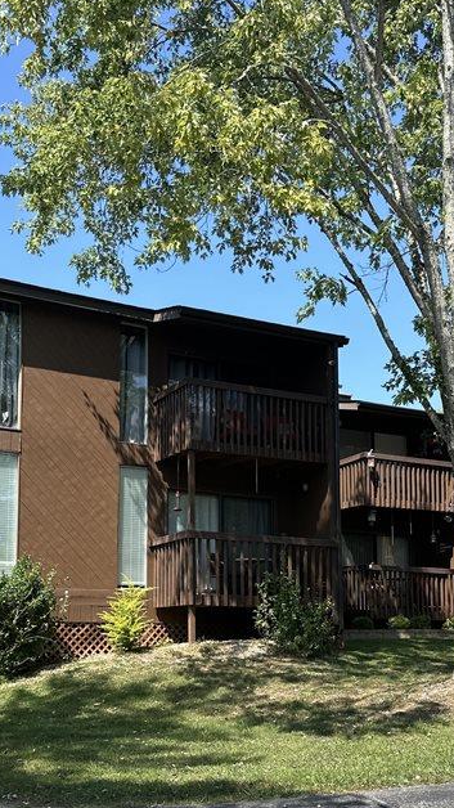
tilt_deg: +9.9
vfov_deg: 49.8
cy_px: 521
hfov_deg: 29.6
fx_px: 857
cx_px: 185
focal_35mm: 40
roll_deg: -1.2
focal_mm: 6.86
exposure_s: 1/2110
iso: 80
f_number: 1.78
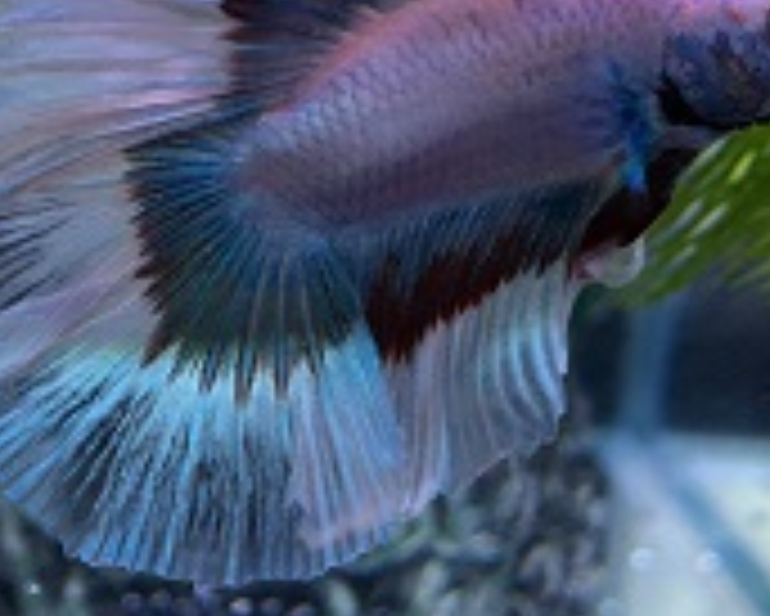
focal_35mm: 67
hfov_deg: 27.3
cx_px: 72
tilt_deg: -28.9
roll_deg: -1.7
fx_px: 1528
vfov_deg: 22.7
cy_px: 416
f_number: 2.2
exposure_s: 1/30
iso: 100
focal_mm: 4.15
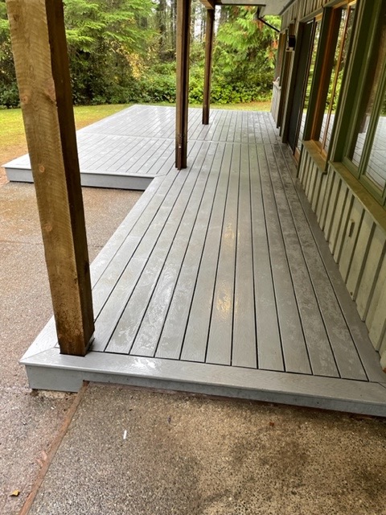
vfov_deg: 67.3
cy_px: 258
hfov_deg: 53.1
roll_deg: -1.9
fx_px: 387
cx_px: 193
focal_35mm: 26
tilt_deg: -27.5
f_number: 1.6
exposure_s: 1/121
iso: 80
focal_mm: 4.2
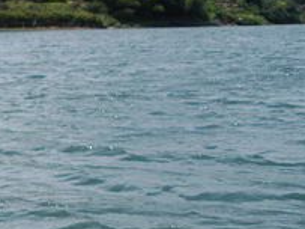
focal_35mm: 127
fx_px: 1118
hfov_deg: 14.3
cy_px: 97
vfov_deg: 11.7
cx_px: -185
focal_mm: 6.3
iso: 64
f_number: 3.5
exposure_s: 1/706
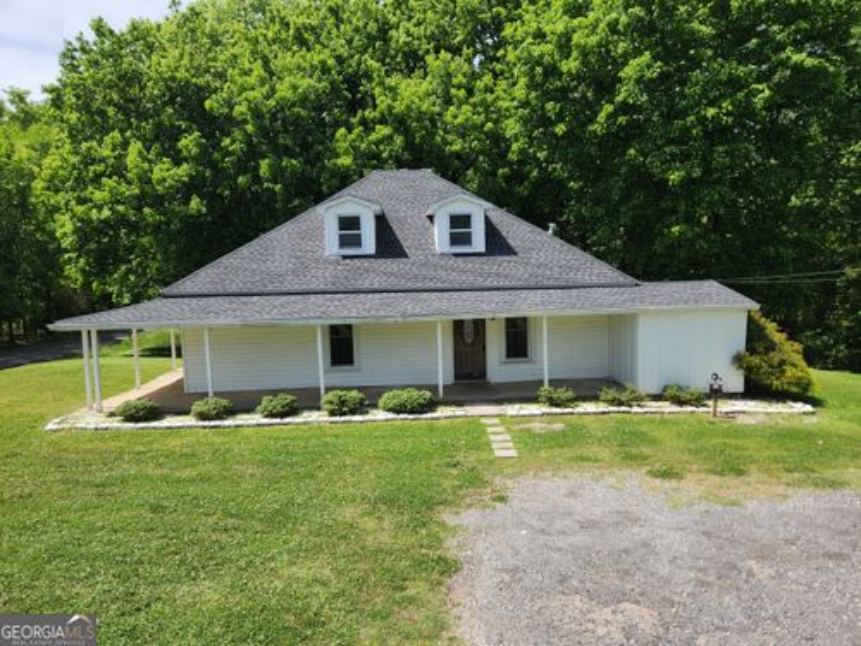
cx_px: 430
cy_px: 323
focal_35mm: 23
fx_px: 572
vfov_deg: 58.9
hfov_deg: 73.9
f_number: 1.8
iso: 20
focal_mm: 5.4
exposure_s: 1/1114
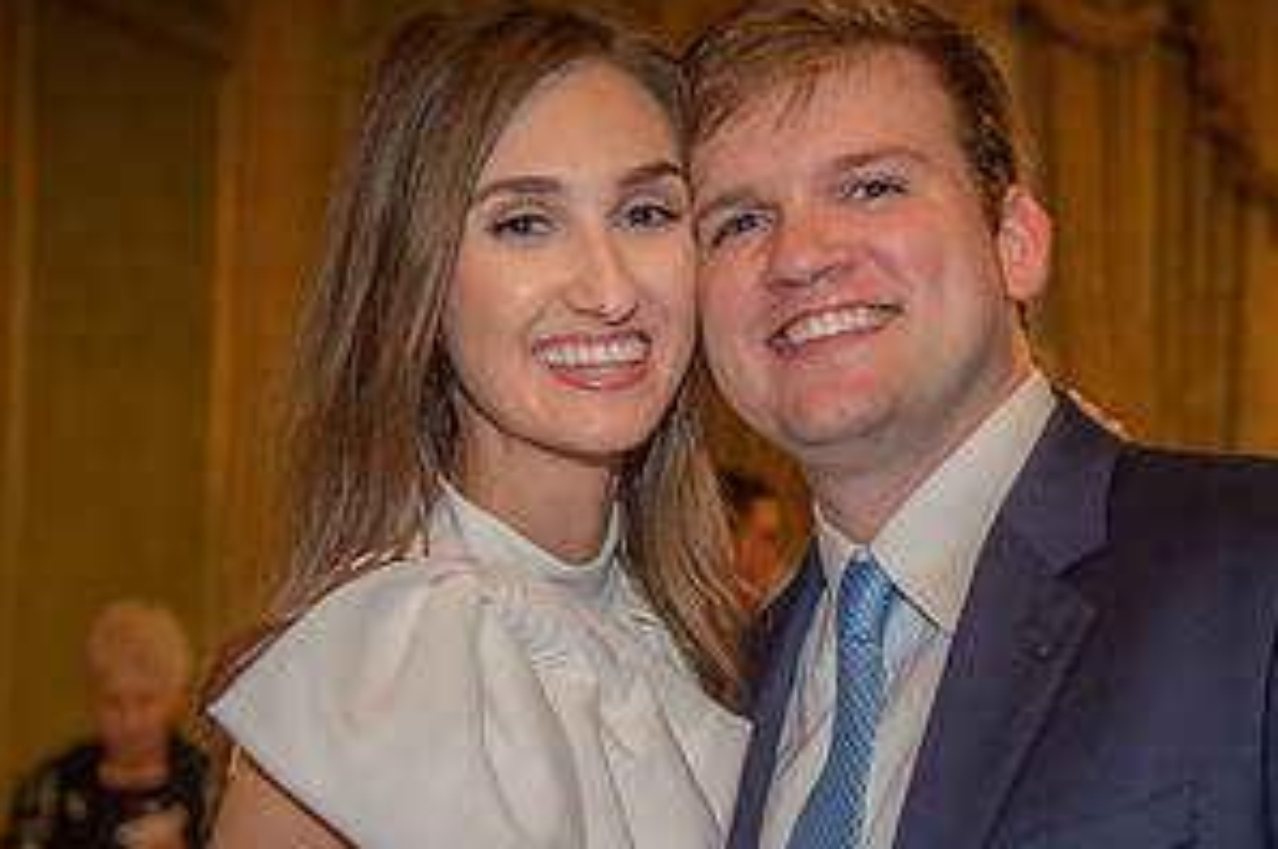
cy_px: 682
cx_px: 815
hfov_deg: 27.3
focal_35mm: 74
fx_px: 2624
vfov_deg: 18.2
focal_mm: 38
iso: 1250
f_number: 2.8
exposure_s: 1/100
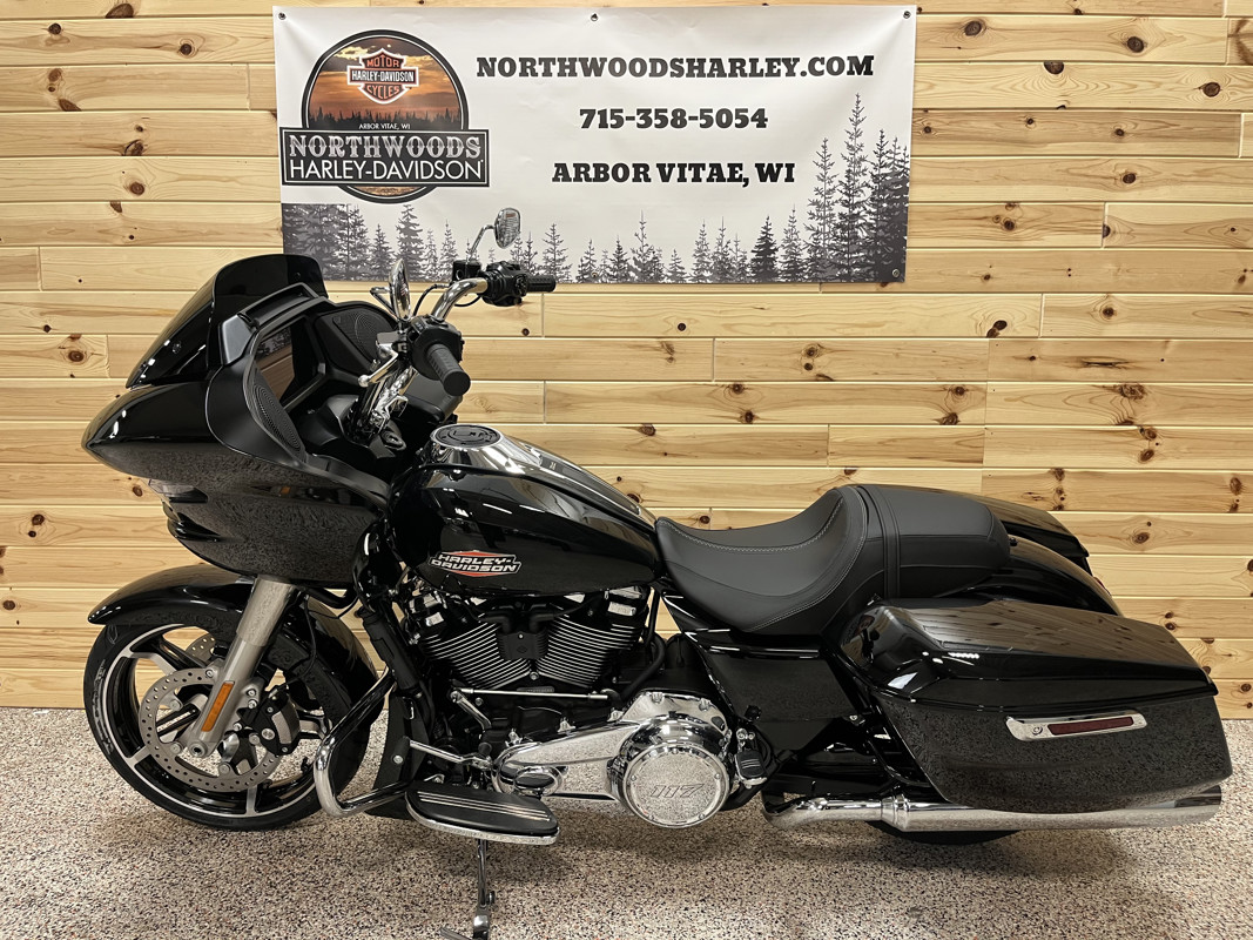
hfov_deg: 67.3
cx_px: 626
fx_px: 941
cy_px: 470
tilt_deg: -6.9
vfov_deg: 53.1
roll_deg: +0.1
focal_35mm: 26
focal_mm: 5.1
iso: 100
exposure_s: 1/60
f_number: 1.6
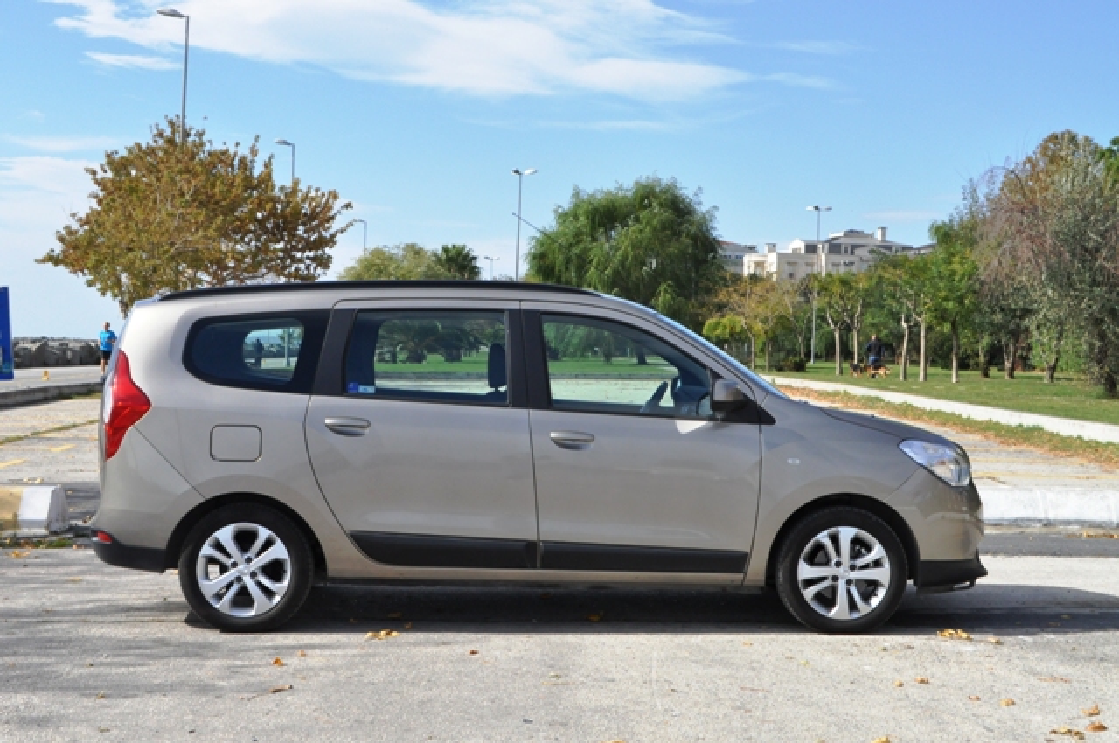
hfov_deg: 37.9
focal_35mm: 52
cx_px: 560
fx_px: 1630
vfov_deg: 25.7
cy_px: 372
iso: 1250
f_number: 14
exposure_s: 1/800
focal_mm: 35
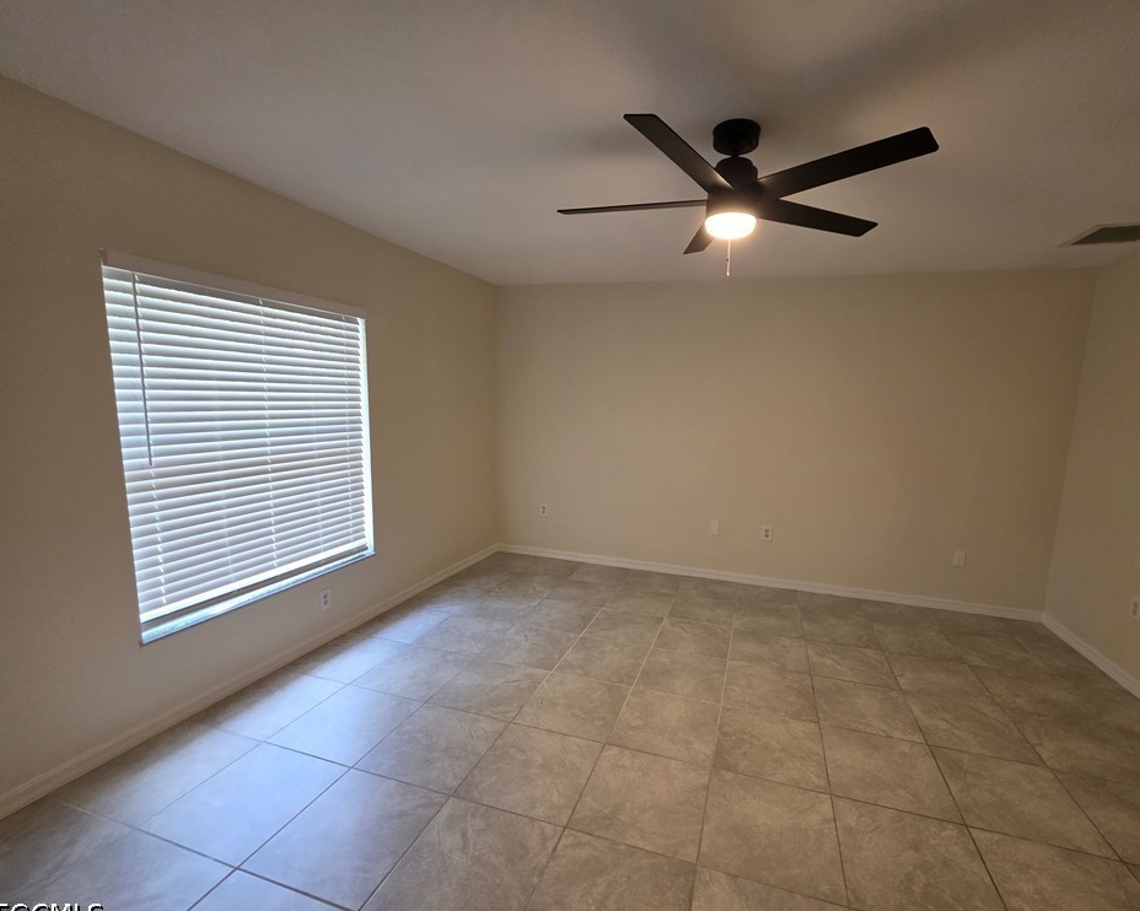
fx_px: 472
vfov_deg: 88.0
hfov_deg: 100.5
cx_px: 617
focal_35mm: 14
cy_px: 463
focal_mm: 2.2
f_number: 1.9
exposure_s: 1/120
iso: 250
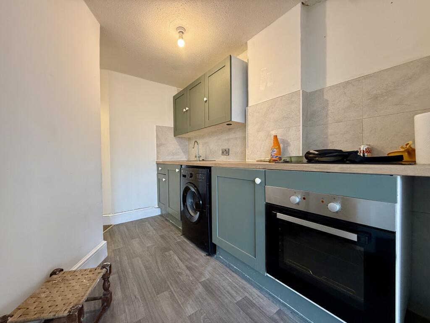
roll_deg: +0.8
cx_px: 215
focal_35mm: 14
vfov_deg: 85.7
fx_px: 174
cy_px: 162
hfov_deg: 102.1
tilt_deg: -2.1
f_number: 2.2
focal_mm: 2.22
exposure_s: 1/50
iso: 200
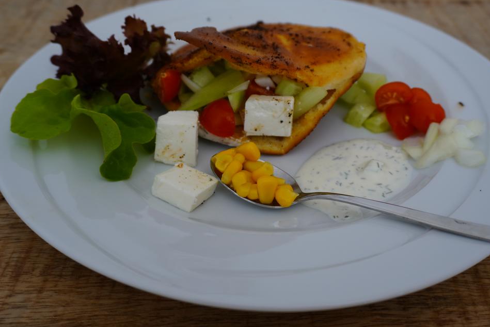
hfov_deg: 48.4
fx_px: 545
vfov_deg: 33.4
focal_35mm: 40
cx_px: 256
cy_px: 155
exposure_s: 1/60
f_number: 4
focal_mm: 22
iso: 125
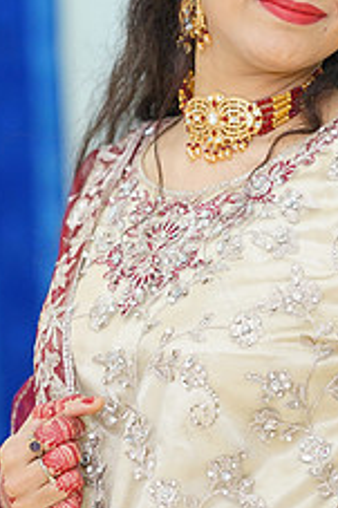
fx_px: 3061
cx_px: 294
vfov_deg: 9.5
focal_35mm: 217
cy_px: 248
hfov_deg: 6.3
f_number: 2.8
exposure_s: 1/160
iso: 640
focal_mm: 85
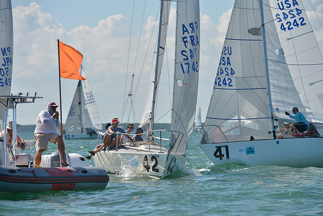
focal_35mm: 240
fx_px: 2154
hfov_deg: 8.6
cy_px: 108
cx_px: 162
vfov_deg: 5.7
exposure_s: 1/1000
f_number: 7.1
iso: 200
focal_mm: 240
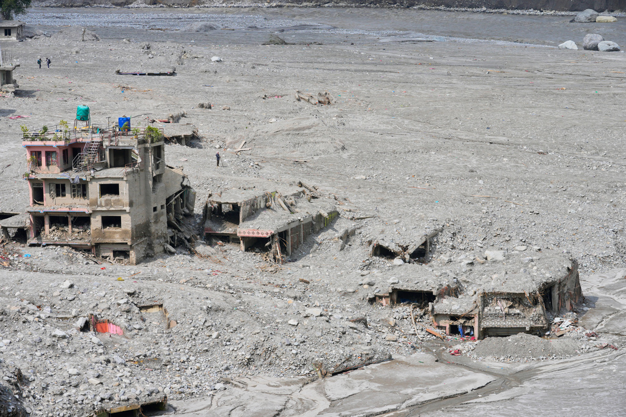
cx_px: 313
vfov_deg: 10.4
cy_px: 208
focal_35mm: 132
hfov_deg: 15.5
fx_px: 2294
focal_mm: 132
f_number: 10
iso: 200
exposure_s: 1/640
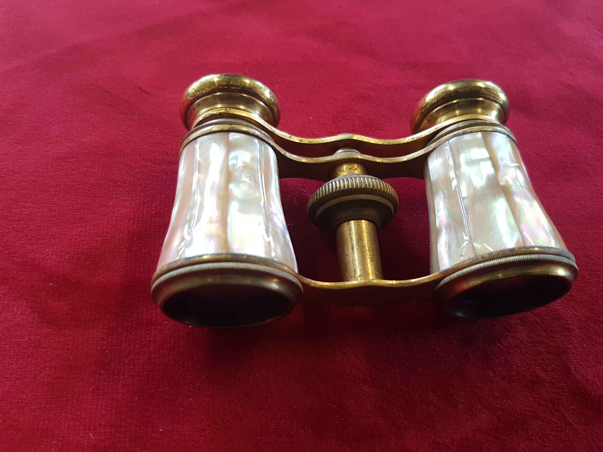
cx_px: 302
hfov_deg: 67.3
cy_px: 226
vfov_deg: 53.1
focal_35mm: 26
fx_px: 453
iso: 200
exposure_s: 1/33
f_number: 1.7
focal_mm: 4.2
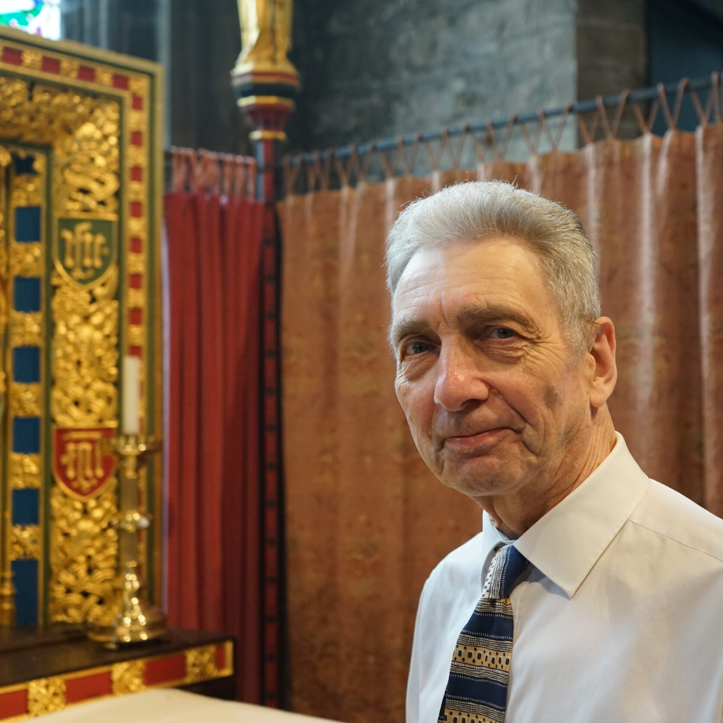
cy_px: 353
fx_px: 1111
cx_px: 523
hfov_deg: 35.4
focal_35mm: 47
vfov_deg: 36.1
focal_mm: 36
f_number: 4
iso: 1600
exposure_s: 1/160
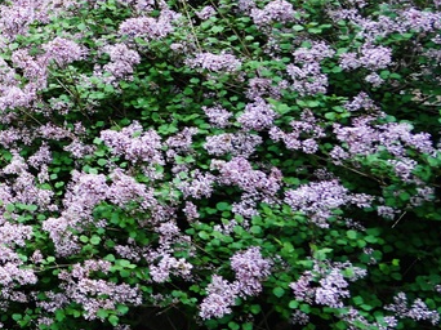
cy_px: -40
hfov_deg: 13.4
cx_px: -579
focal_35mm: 114
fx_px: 1451
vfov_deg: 12.7
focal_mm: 25
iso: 100
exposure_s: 1/200
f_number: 4
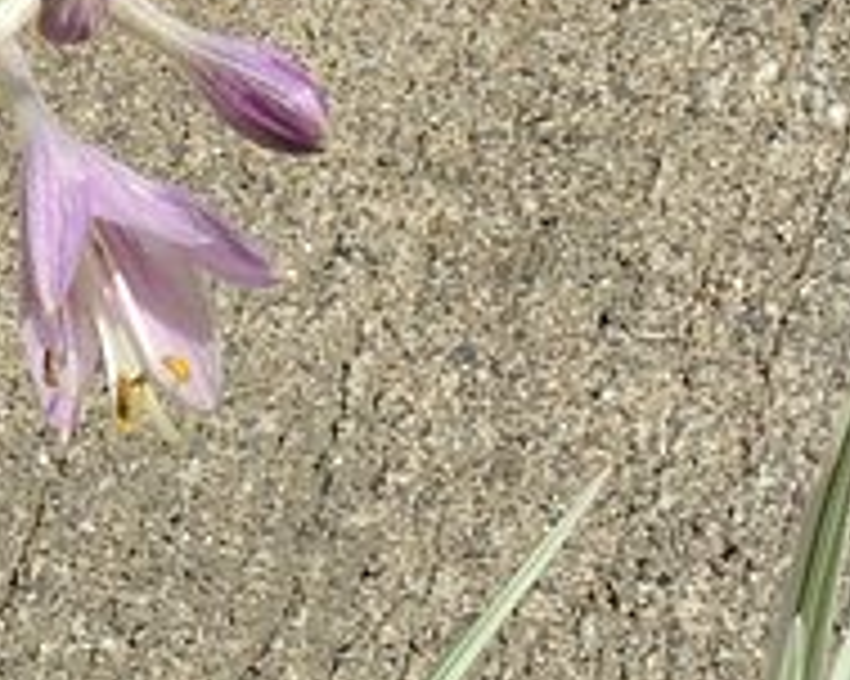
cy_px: 1225
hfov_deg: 7.2
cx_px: -171
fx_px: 6663
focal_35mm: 265
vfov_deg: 5.7
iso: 80
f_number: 8
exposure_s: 1/200
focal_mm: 11
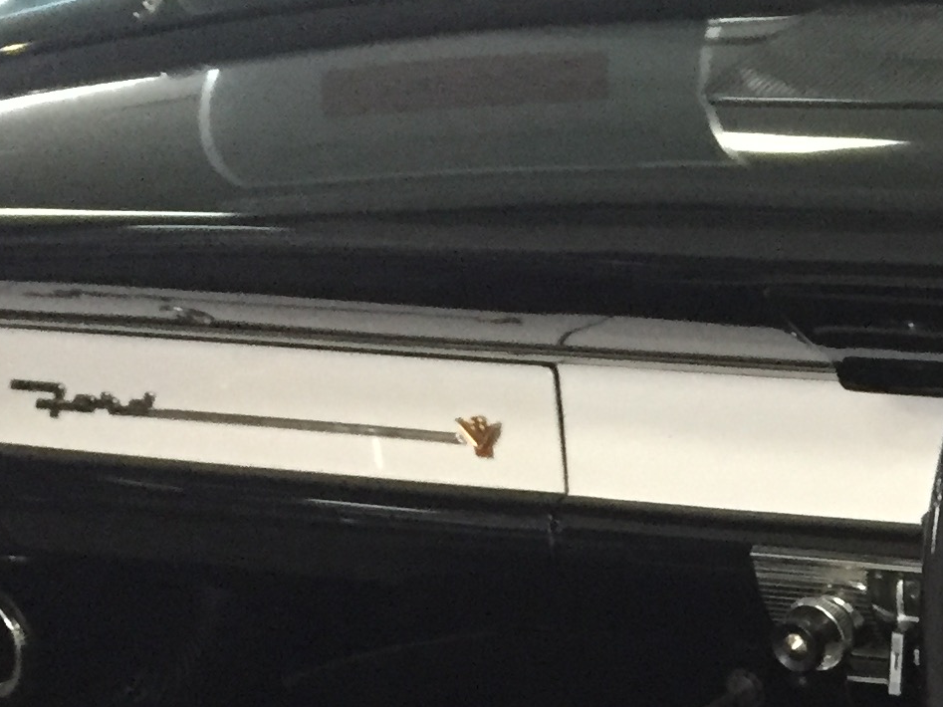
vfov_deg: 13.7
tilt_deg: -30.5
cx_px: 1411
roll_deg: +2.9
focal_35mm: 100
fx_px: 2724
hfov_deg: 17.6
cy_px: 1131
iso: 320
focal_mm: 4.15
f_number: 2.2
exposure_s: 1/33
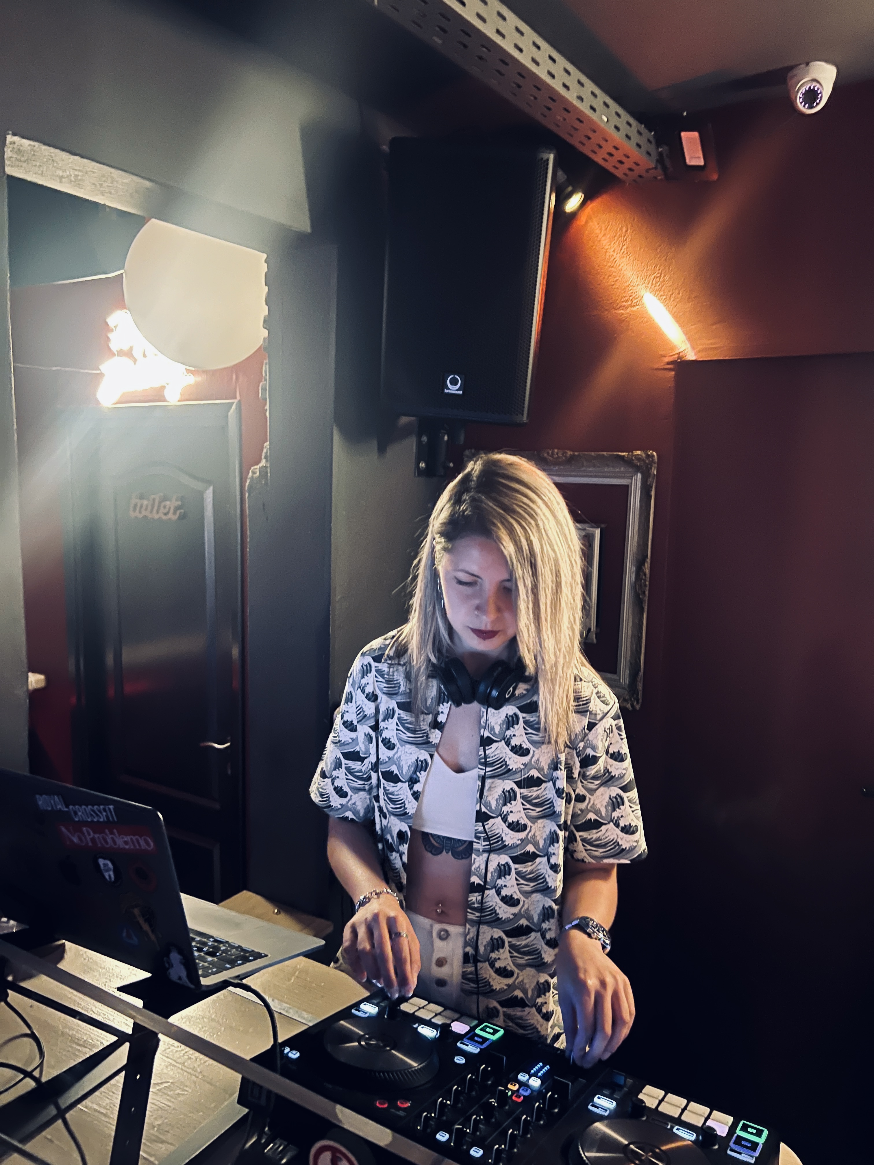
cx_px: 437
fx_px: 875
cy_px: 582
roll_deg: -0.6
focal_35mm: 26
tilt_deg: -5.4
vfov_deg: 67.3
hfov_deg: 53.1
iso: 1250
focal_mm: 5.7
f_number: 1.5
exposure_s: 1/23
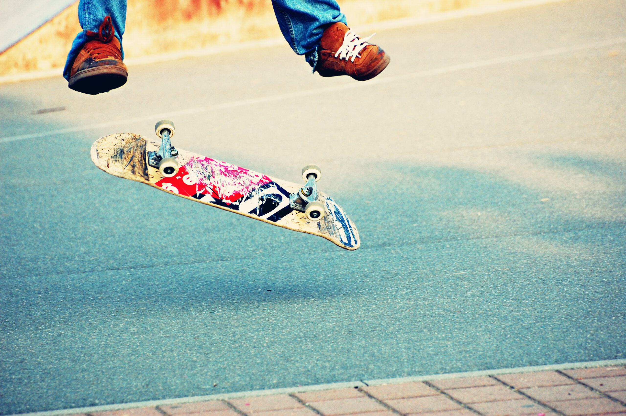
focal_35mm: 315
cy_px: 208
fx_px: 5472
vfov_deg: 4.4
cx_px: 313
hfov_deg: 6.5
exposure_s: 1/640
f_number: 5.3
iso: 400
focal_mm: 210
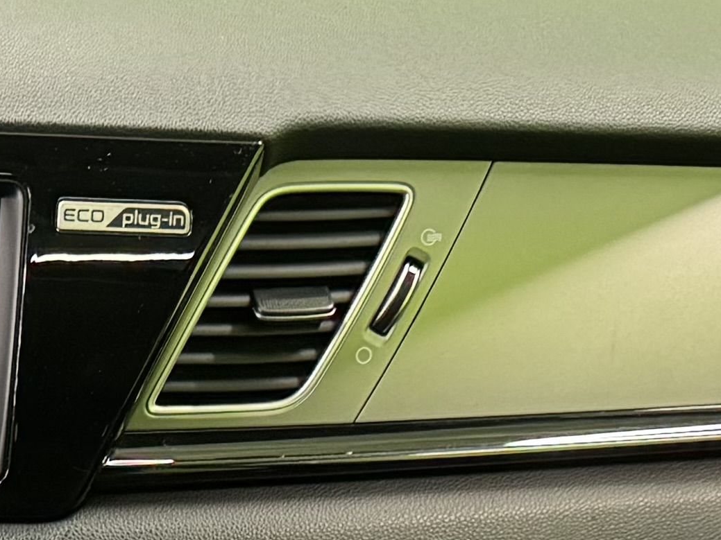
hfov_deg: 14.0
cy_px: 1140
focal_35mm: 132
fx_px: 2749
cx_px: -356
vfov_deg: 10.2
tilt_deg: -35.7
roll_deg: -1.3
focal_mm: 6.76
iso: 640
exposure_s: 1/33
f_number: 1.78
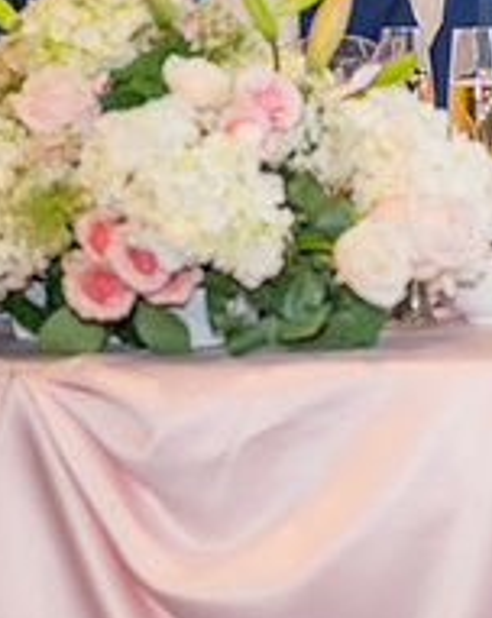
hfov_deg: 7.6
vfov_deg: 9.6
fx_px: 3652
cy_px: 73
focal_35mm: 200
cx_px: 761
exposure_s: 1/125
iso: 1000
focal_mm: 70
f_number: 2.8
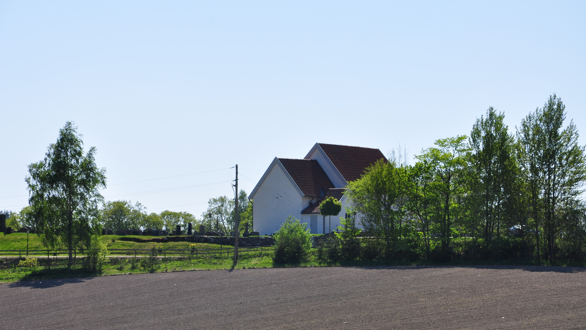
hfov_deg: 13.0
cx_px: 294
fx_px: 2572
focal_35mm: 166
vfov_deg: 7.3
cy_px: 169
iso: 200
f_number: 11
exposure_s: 1/400
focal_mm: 105
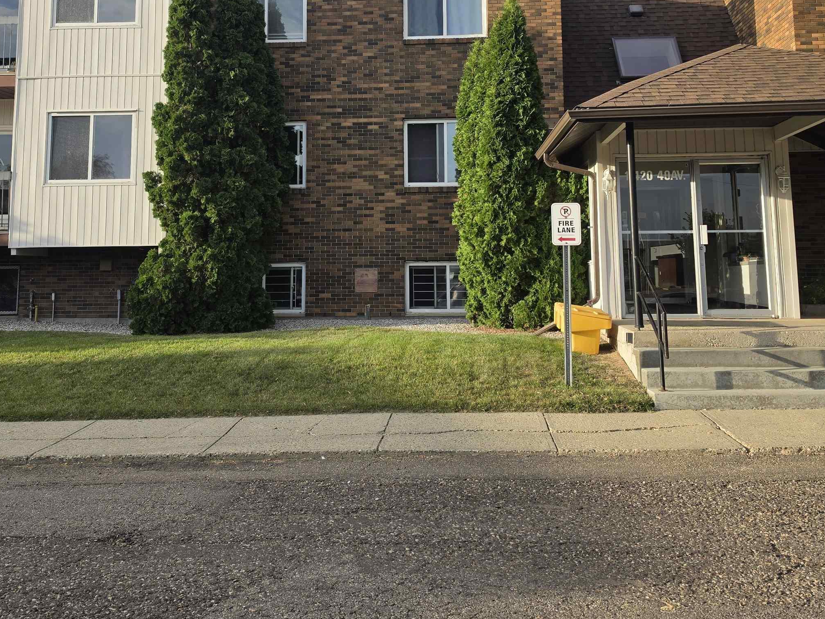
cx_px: 399
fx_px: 834
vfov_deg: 39.6
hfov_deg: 52.6
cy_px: 154
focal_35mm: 35
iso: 64
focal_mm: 6.5
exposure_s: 1/2913
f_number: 1.4
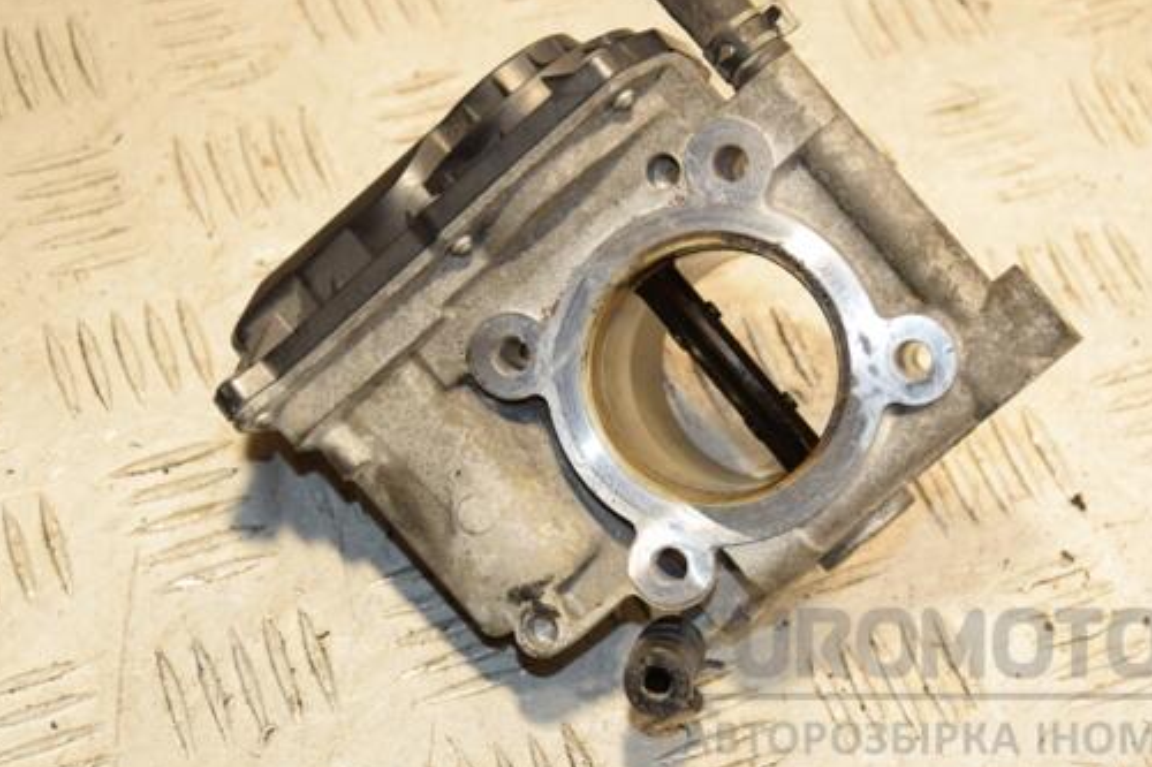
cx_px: 638
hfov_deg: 22.6
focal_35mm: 90
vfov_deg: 15.2
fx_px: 2879
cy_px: 336
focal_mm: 50
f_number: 5.6
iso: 800
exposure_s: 1/200
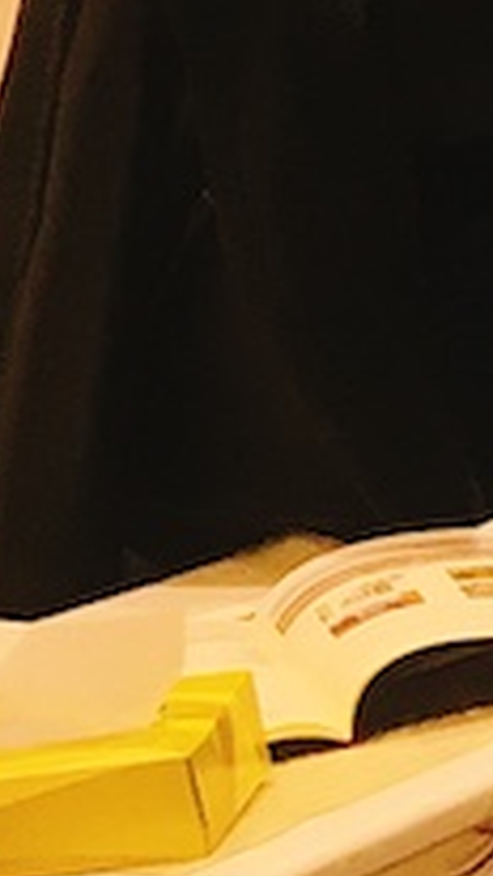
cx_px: 2665
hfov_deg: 4.8
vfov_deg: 11.0
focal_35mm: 196
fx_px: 4551
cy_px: 238
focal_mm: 4.15
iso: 25
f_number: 2.2
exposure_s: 1/40
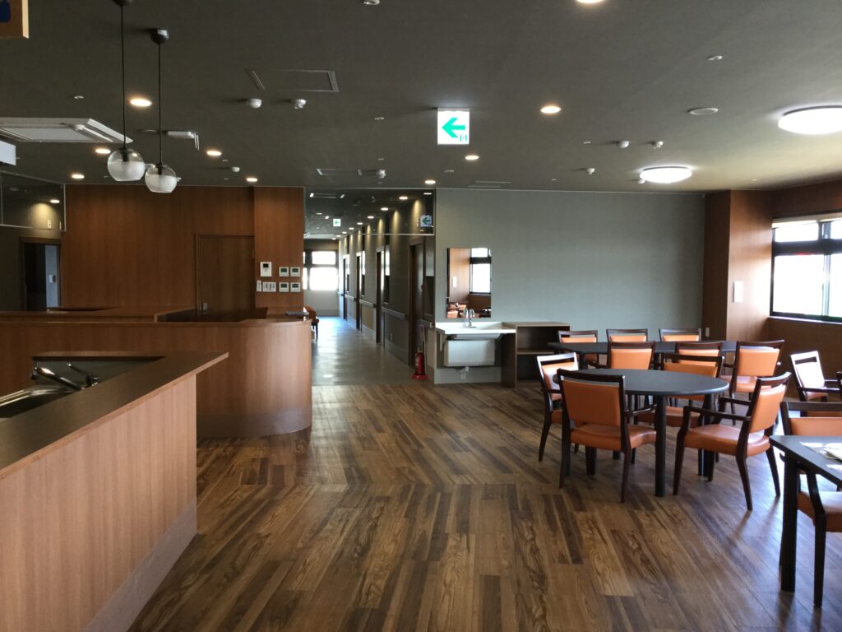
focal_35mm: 31
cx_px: 421
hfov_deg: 58.4
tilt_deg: -3.9
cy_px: 316
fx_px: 754
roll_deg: -1.4
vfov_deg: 45.4
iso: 80
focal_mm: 3.3
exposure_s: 1/30
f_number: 2.4
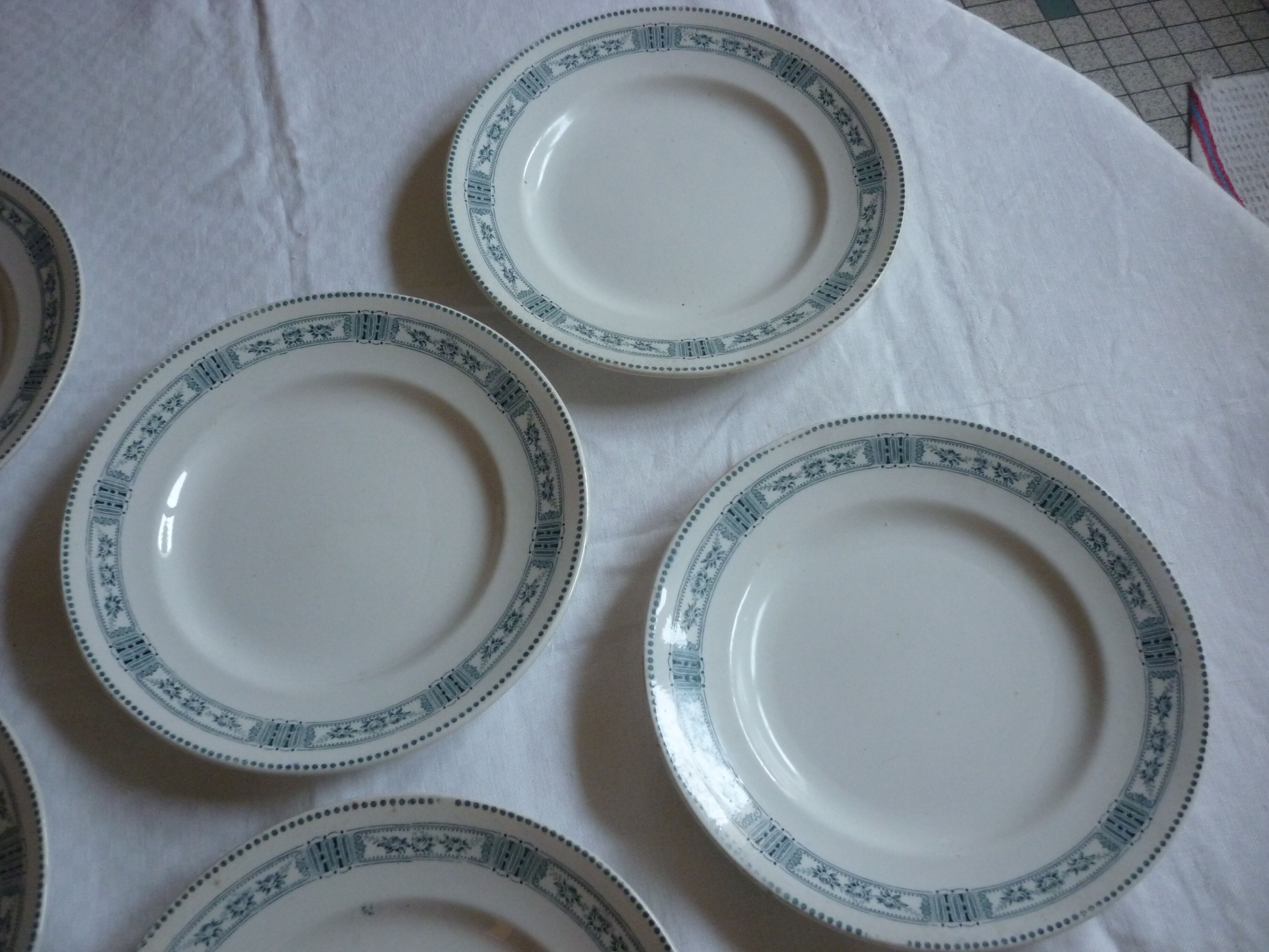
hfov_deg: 55.4
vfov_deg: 42.9
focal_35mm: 33
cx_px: 634
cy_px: 476
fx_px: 1210
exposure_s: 1/30
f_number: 2.8
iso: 320
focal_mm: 5.5
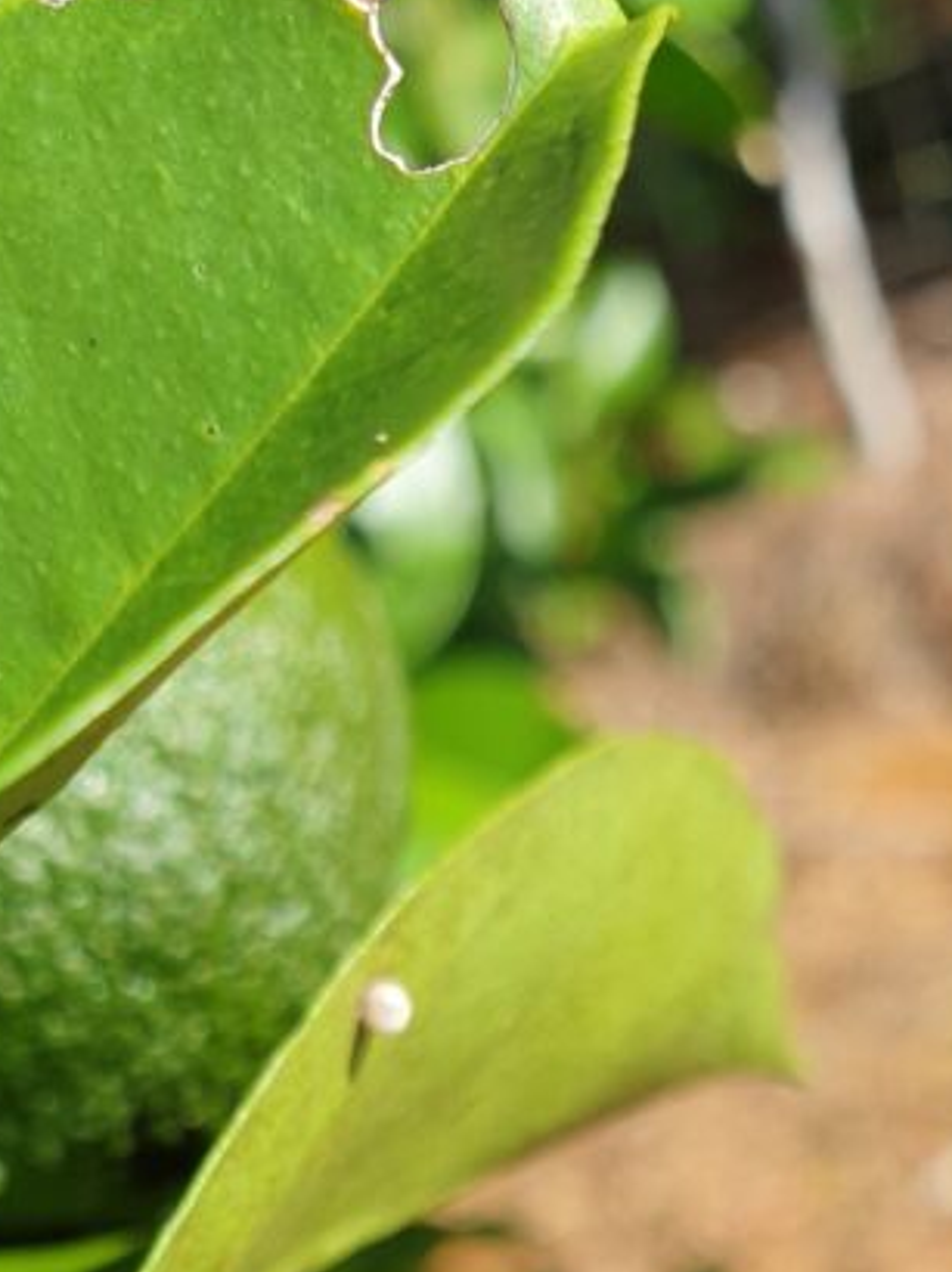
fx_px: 2386
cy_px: 1554
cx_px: 549
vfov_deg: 26.3
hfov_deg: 22.5
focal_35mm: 65
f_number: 2.4
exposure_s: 1/571
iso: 50
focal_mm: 4.3
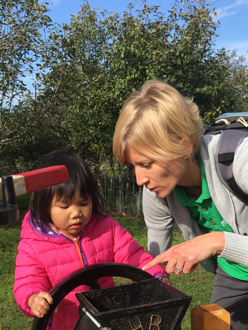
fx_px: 487
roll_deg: +4.2
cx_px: 129
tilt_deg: -14.6
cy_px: 285
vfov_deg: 35.7
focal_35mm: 51
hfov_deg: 28.6
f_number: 2.2
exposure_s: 1/1068
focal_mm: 4.15
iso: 25
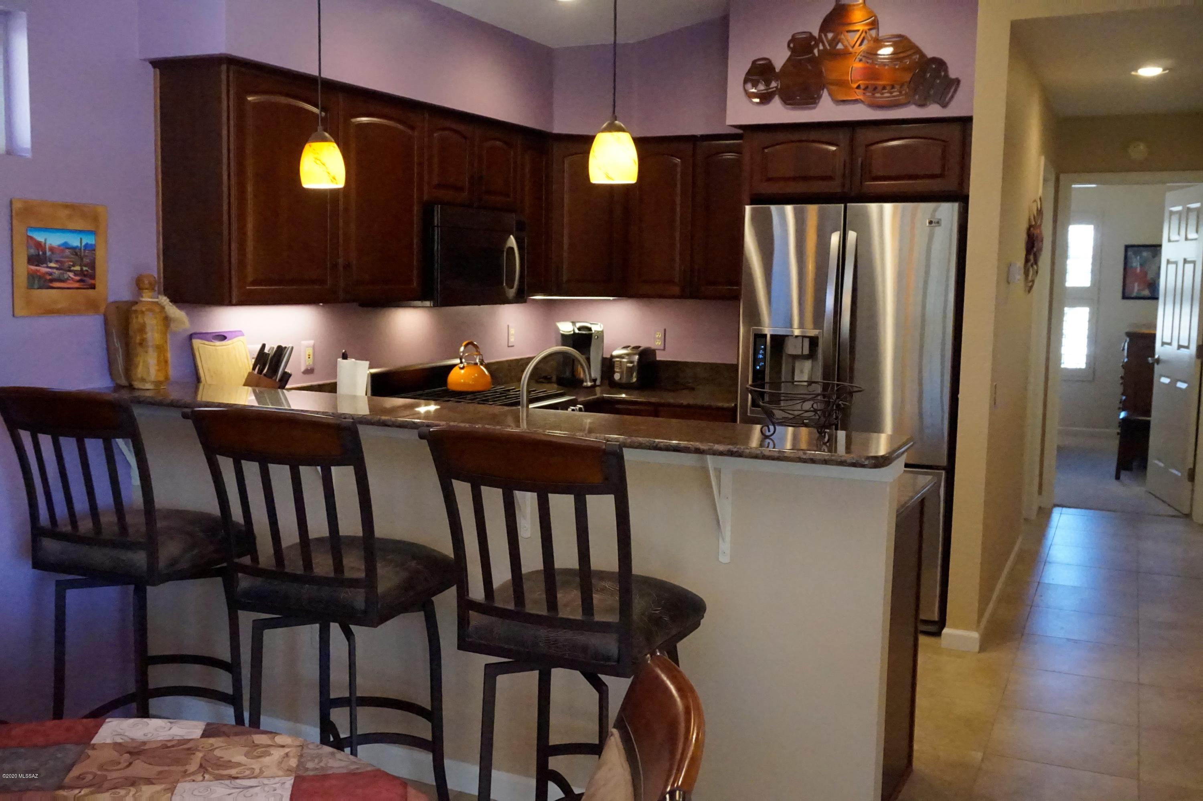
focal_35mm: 33
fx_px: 1102
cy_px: 400
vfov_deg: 39.9
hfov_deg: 57.2
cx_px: 602
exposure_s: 1/200
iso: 8000
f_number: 7.1
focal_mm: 22
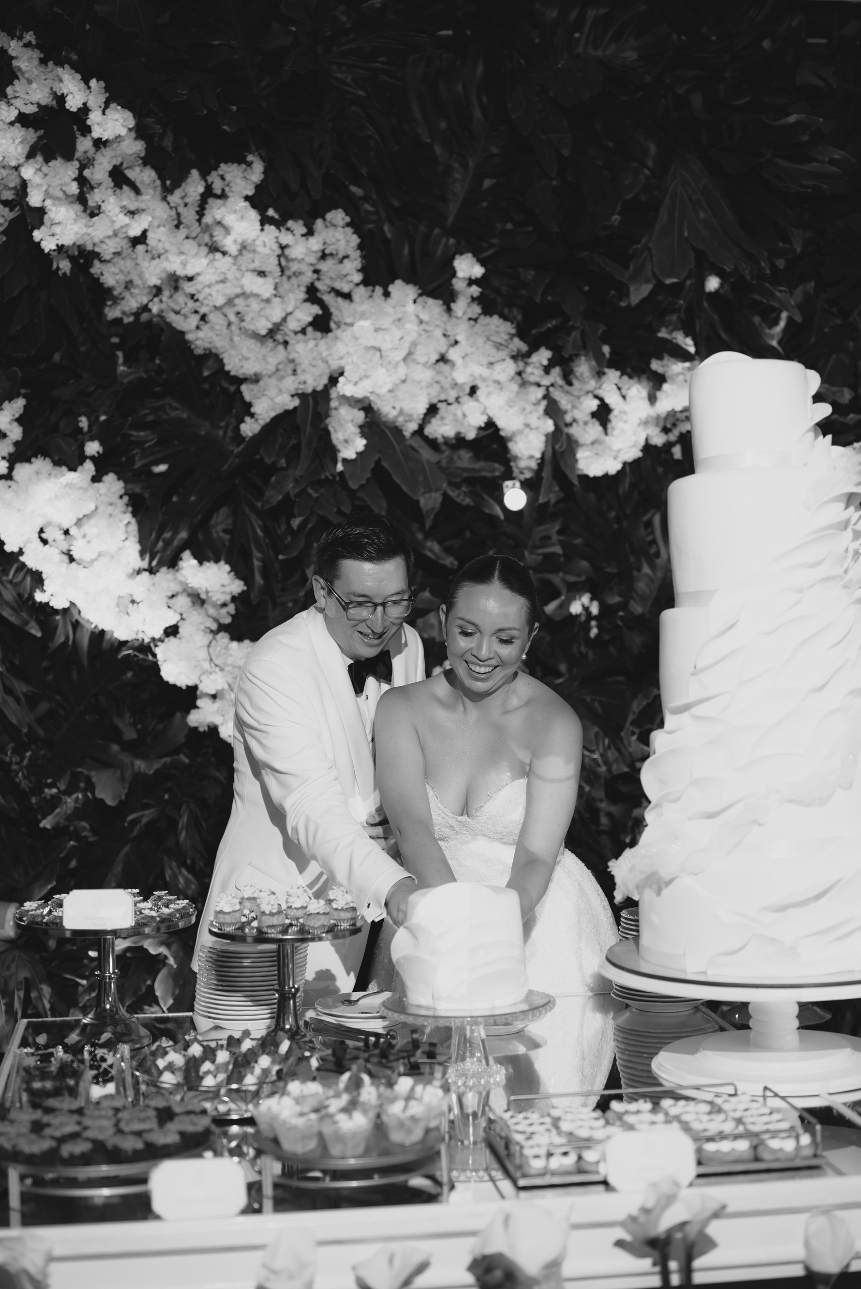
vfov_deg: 39.6
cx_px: 430
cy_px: 644
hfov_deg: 27.0
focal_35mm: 50
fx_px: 1792
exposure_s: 1/160
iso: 320
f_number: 2.5
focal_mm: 50
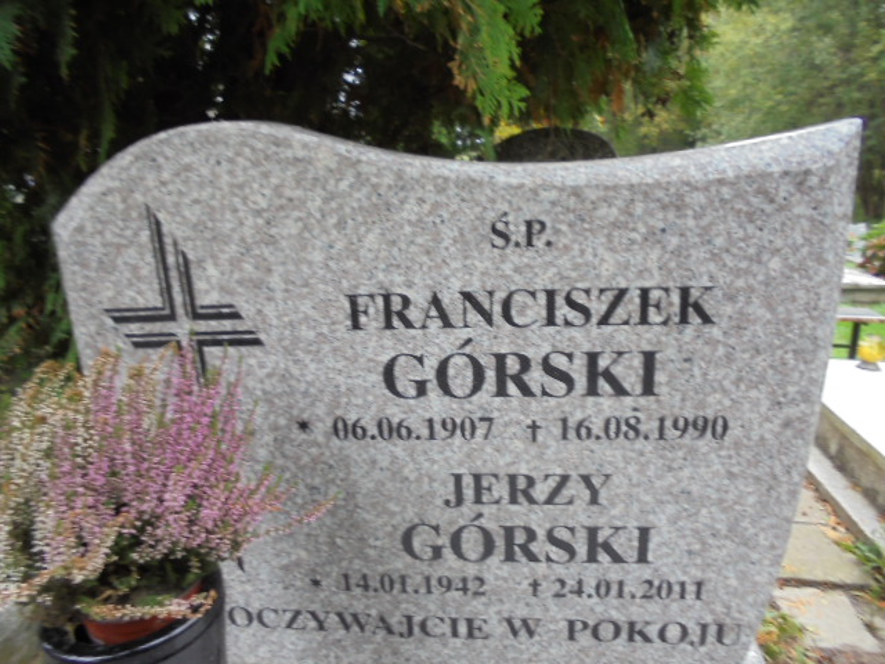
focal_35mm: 26
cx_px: 442
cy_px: 332
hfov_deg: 67.3
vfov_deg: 53.1
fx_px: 665
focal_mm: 4.6
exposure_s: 1/30
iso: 160
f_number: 3.5
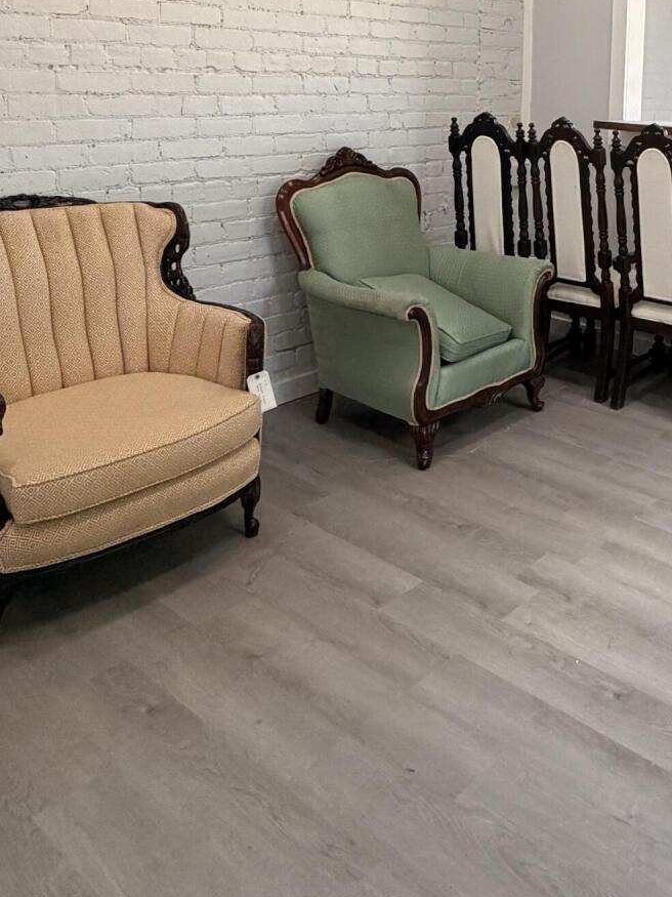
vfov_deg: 52.1
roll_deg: -2.2
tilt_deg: -4.6
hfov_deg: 38.6
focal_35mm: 32
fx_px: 828
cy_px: 145
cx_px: 686
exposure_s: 1/120
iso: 250
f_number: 2.2
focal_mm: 2.22
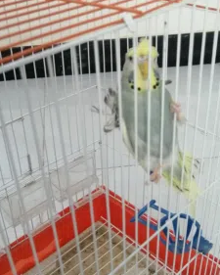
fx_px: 350
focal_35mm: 43
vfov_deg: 42.8
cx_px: 109
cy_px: 160
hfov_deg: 34.9
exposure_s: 1/33.3
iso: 160
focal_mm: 3.95
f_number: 1.8
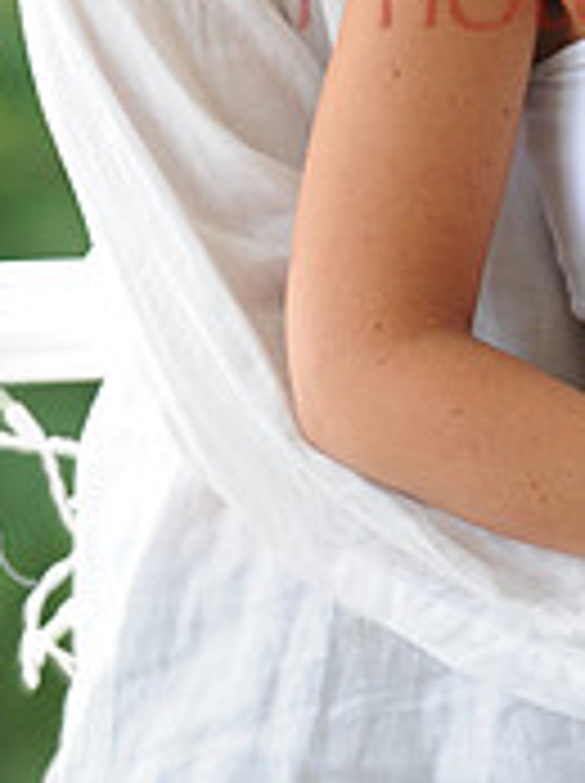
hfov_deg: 3.8
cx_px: 684
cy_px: -130
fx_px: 8697
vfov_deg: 5.1
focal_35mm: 385
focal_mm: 120
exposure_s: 1/100
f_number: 4.5
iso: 500
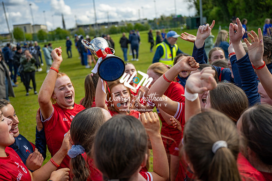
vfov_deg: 36.0
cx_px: 136
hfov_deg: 51.9
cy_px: 90
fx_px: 280
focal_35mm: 37
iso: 100
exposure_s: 1/1600
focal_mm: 37
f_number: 2.8
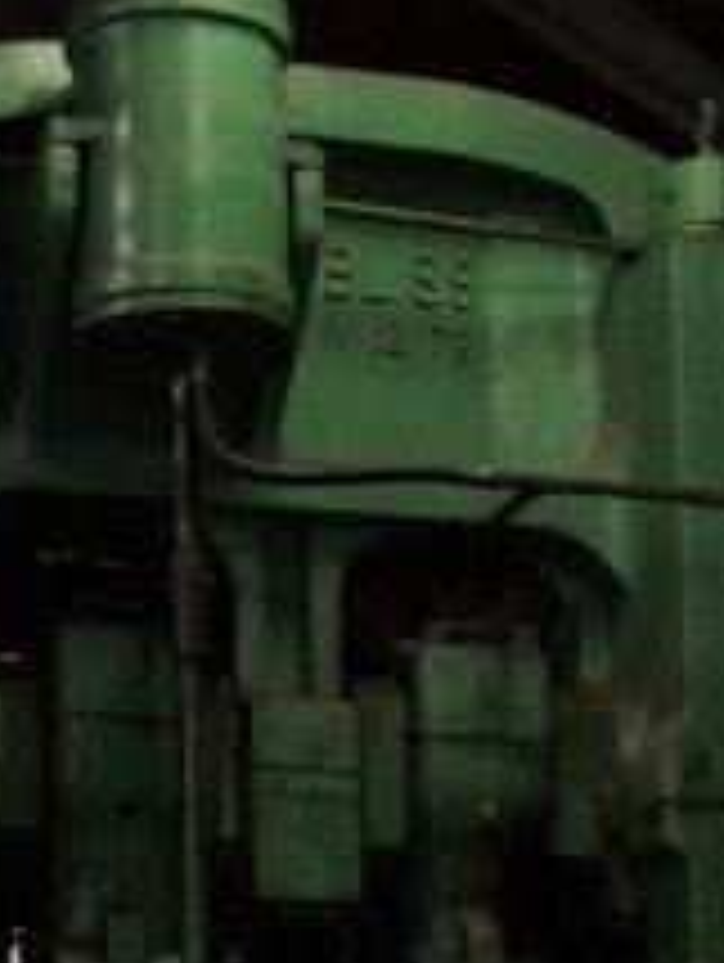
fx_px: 3896
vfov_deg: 13.5
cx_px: 400
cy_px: 1269
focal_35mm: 140
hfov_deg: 10.6
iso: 240
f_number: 3.6
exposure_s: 1/40
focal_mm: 8.8
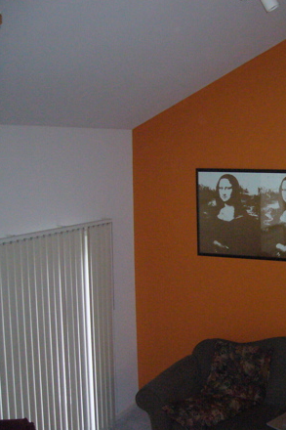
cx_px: 277
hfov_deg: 24.5
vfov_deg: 37.5
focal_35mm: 53
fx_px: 632
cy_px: 223
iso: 400
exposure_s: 1/60
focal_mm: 5.8
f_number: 2.8
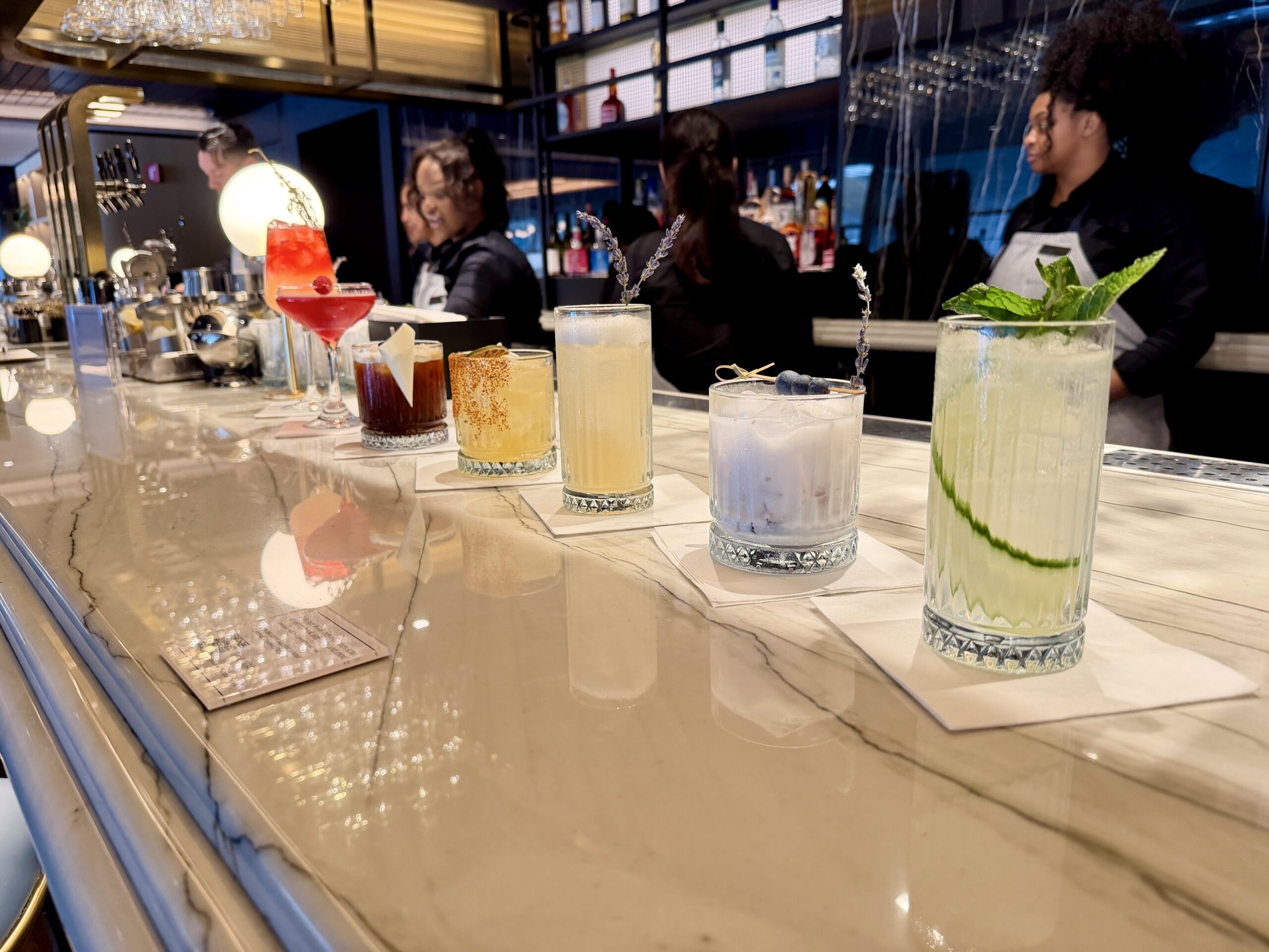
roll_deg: +1.7
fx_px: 880
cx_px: 634
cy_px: 476
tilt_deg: -11.9
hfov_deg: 71.6
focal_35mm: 24
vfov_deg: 56.8
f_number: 1.78
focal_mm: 6.76
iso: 250
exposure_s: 1/59
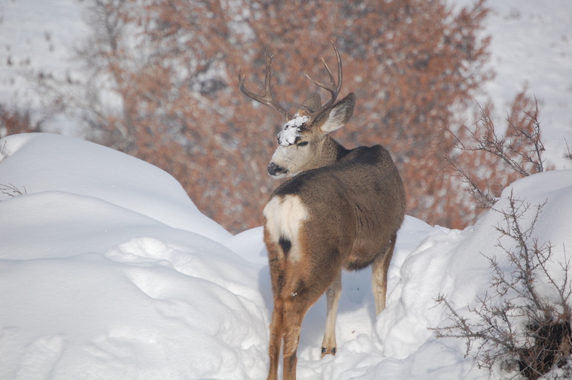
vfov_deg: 4.6
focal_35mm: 300
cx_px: 286
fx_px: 4761
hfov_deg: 6.9
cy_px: 190
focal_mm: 200
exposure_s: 1/2000
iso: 400
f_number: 5.6
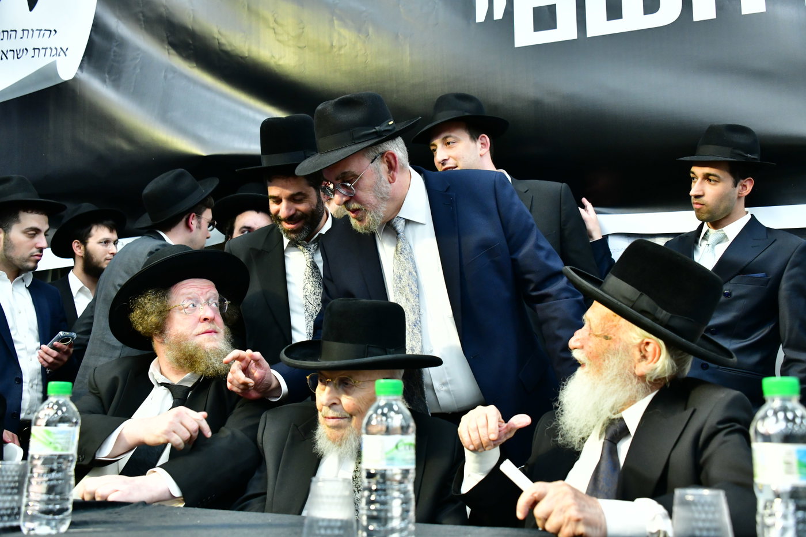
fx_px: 783
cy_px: 268
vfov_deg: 37.8
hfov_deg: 54.4
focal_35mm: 35
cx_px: 403
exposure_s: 1/125
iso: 2500
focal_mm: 35
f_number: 5.6
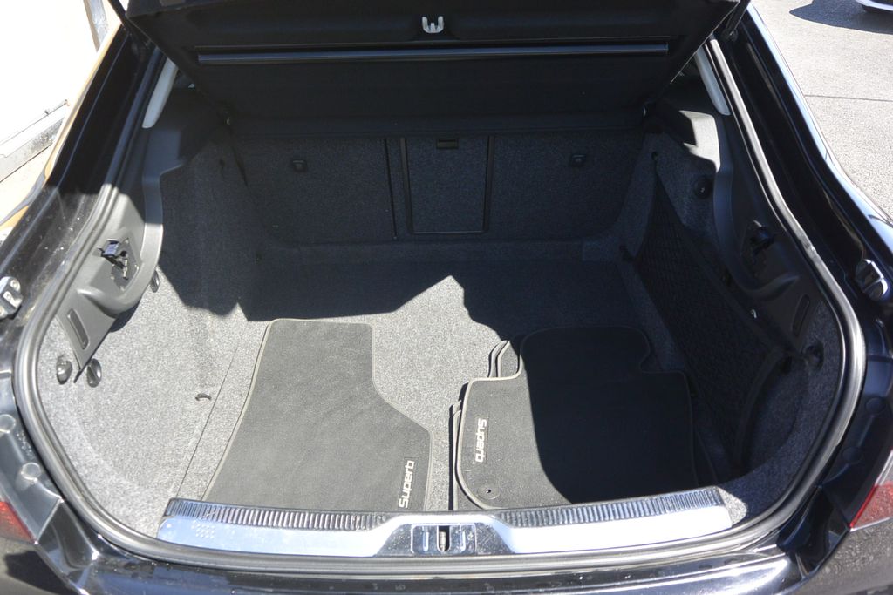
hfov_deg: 65.5
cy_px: 298
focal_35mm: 28
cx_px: 446
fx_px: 695
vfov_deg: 46.4
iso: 160
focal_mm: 10.7
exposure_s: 1/400
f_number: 3.5
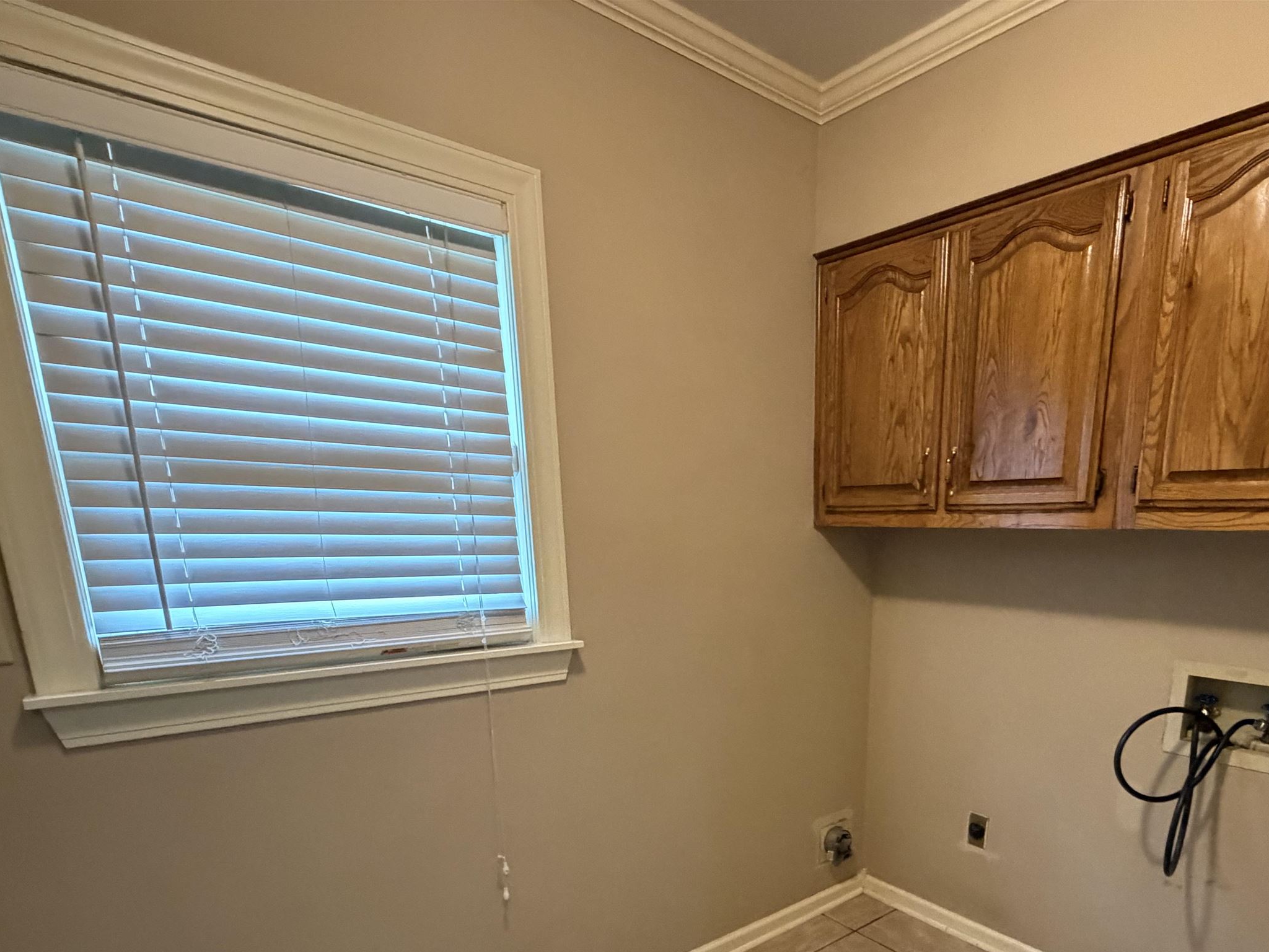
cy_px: 713
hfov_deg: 77.9
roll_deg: +0.8
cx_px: 771
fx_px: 770
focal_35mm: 21
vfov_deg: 60.0
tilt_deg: -14.3
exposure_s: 1/60
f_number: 2.2
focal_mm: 2.22
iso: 800
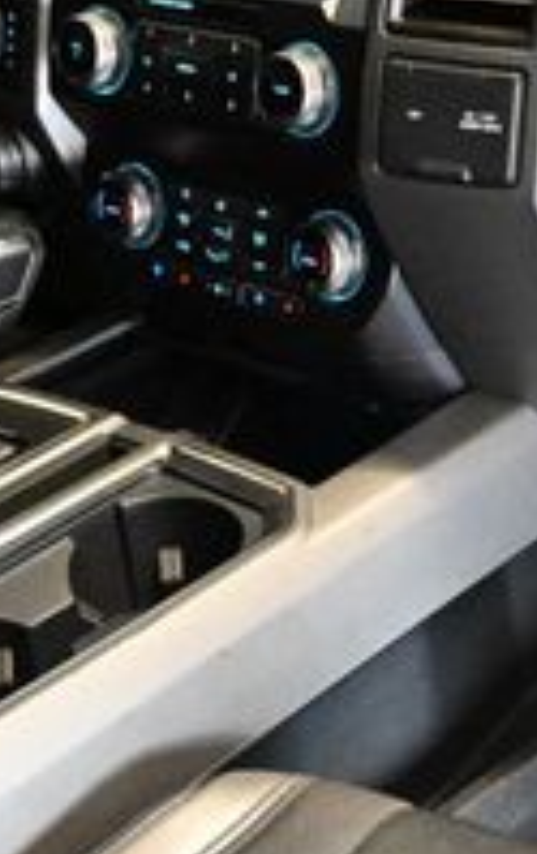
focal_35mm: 98
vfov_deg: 21.2
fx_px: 2287
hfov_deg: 13.2
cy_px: 378
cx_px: 550
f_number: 3.8
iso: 9000
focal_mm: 20
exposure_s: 1/60
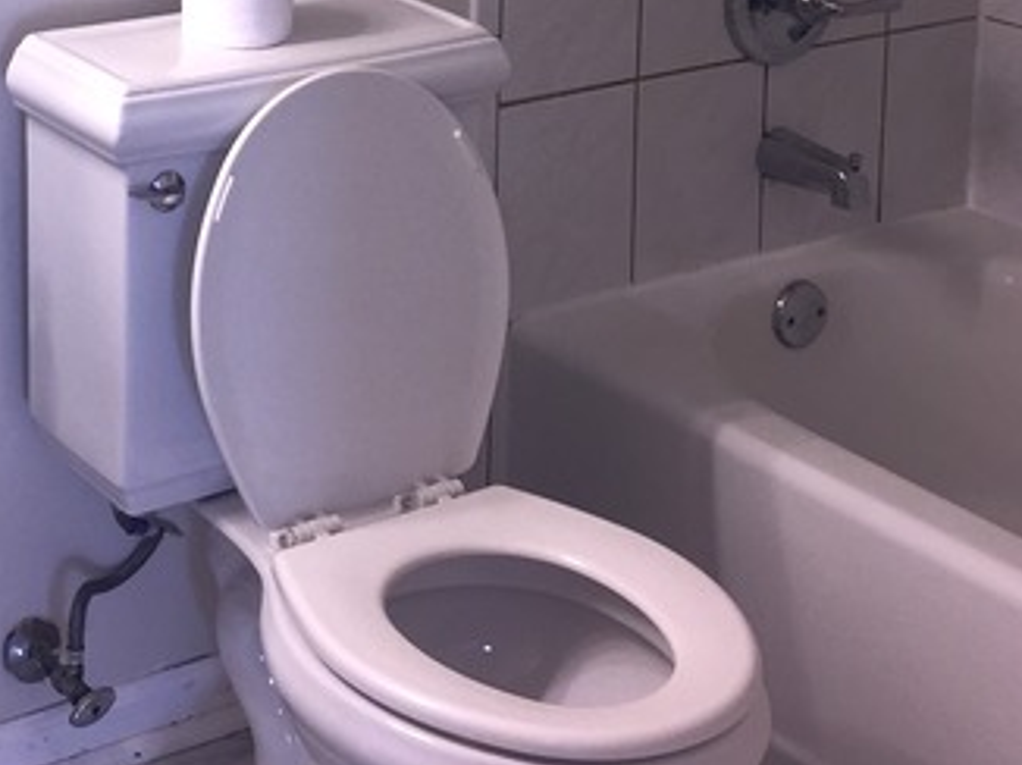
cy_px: 273
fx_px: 1682
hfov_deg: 32.6
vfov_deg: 25.5
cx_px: 169
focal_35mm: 57
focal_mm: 4.15
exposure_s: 1/40
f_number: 2.2
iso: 32
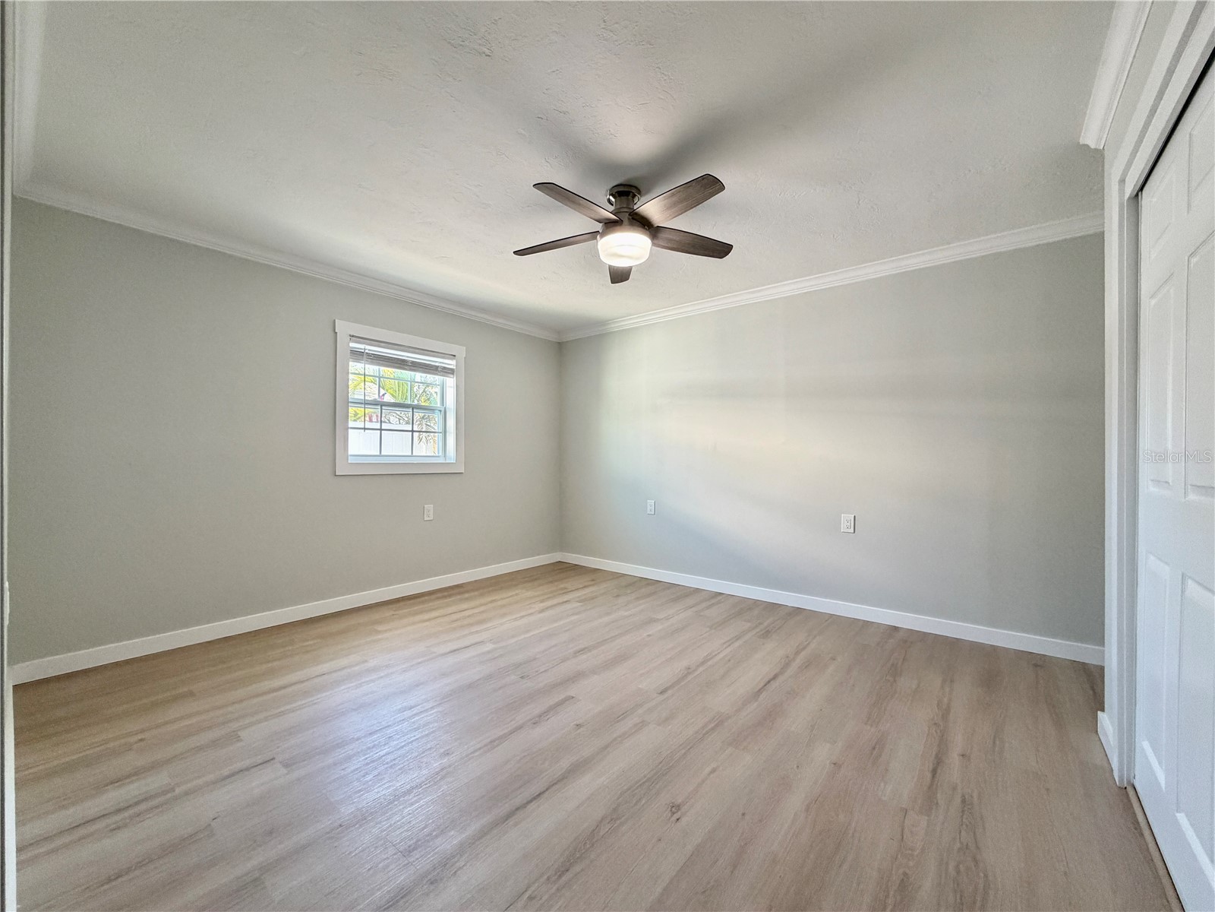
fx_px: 491
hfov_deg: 102.1
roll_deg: -0.2
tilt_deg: -0.5
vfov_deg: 85.7
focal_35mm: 14
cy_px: 456
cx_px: 608
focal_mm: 2.22
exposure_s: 1/60
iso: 320
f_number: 2.2
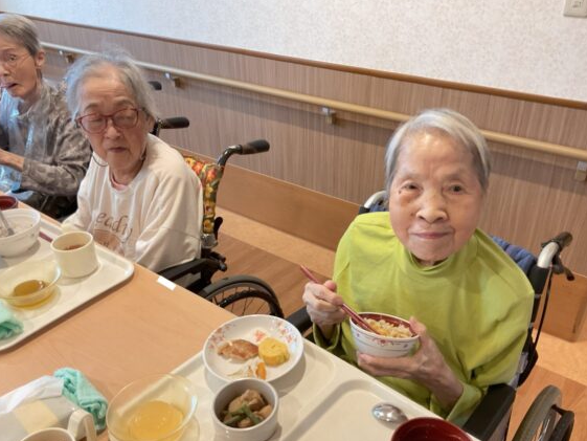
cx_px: 304
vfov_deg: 45.4
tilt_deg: -30.0
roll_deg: +1.0
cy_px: 229
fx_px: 526
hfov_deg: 58.3
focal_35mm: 31
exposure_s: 1/60
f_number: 1.8
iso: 100
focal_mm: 3
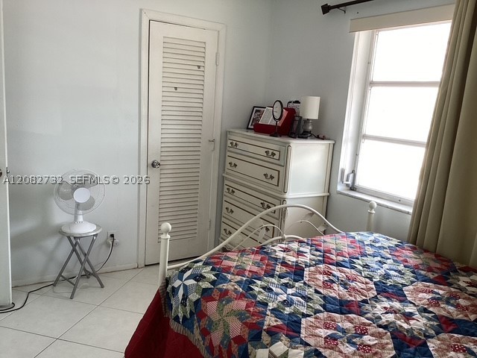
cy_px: 179
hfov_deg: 58.4
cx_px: 238
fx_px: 427
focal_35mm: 31
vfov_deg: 45.4
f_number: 2.4
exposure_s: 1/100
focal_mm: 3.3
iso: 80
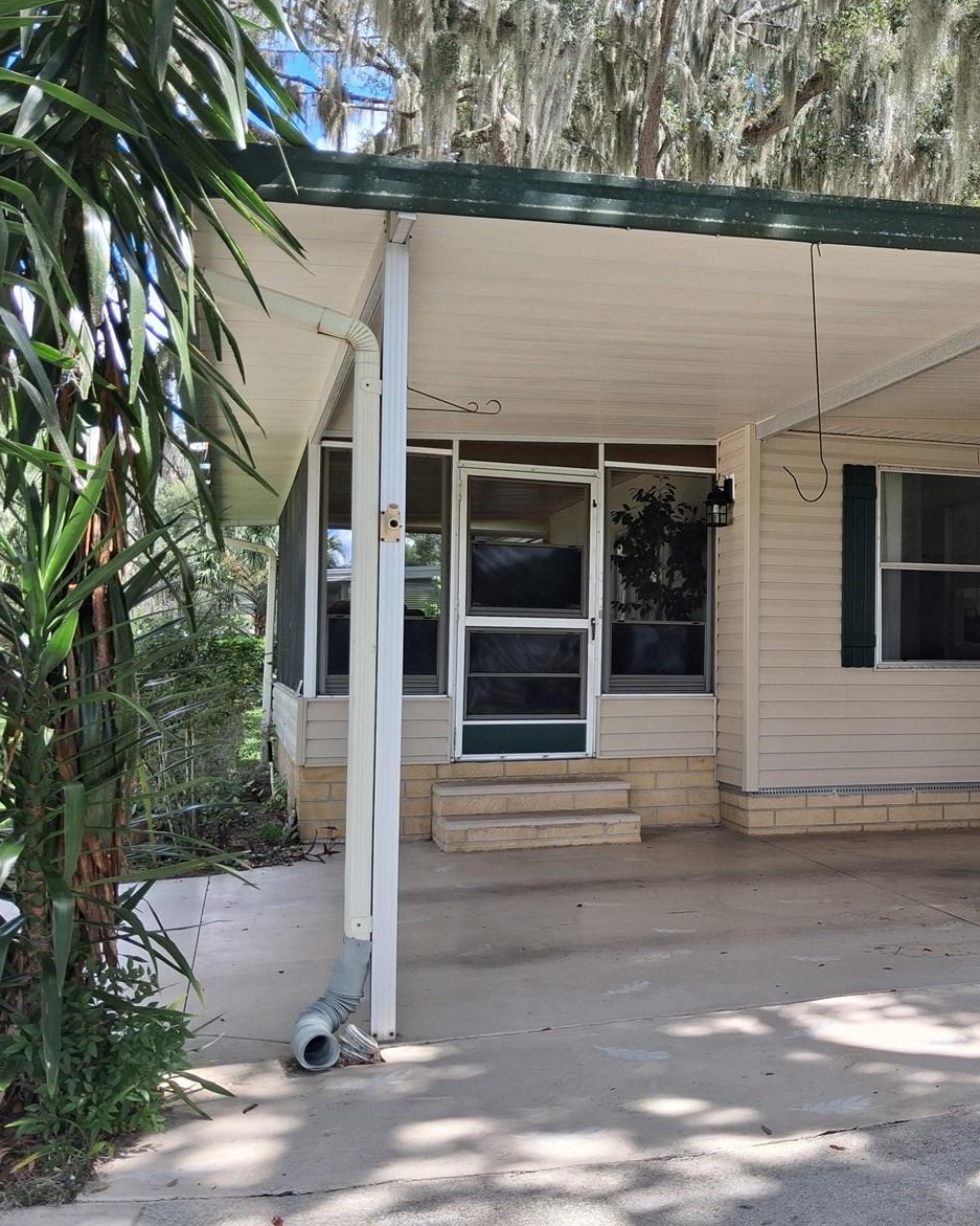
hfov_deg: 39.5
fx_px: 1305
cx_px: 784
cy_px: 600
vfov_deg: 50.3
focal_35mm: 36
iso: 25
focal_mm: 4
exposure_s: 1/182
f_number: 1.8
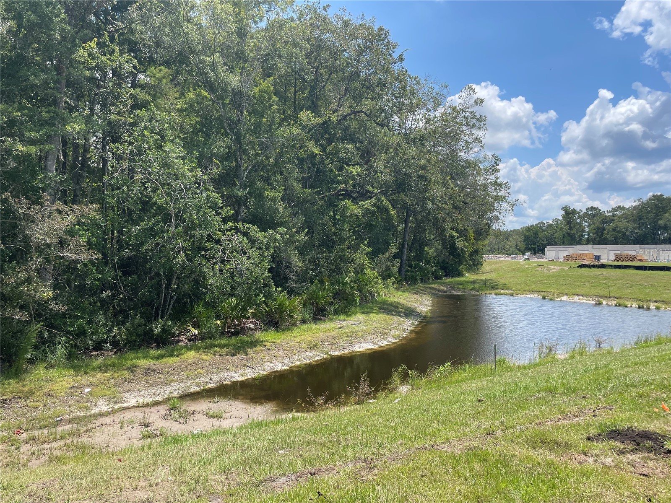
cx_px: 336
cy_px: 252
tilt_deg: +0.2
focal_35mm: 26
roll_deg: -0.2
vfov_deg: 53.1
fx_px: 504
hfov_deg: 67.3
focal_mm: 4.2
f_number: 1.6
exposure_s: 1/3509
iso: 50
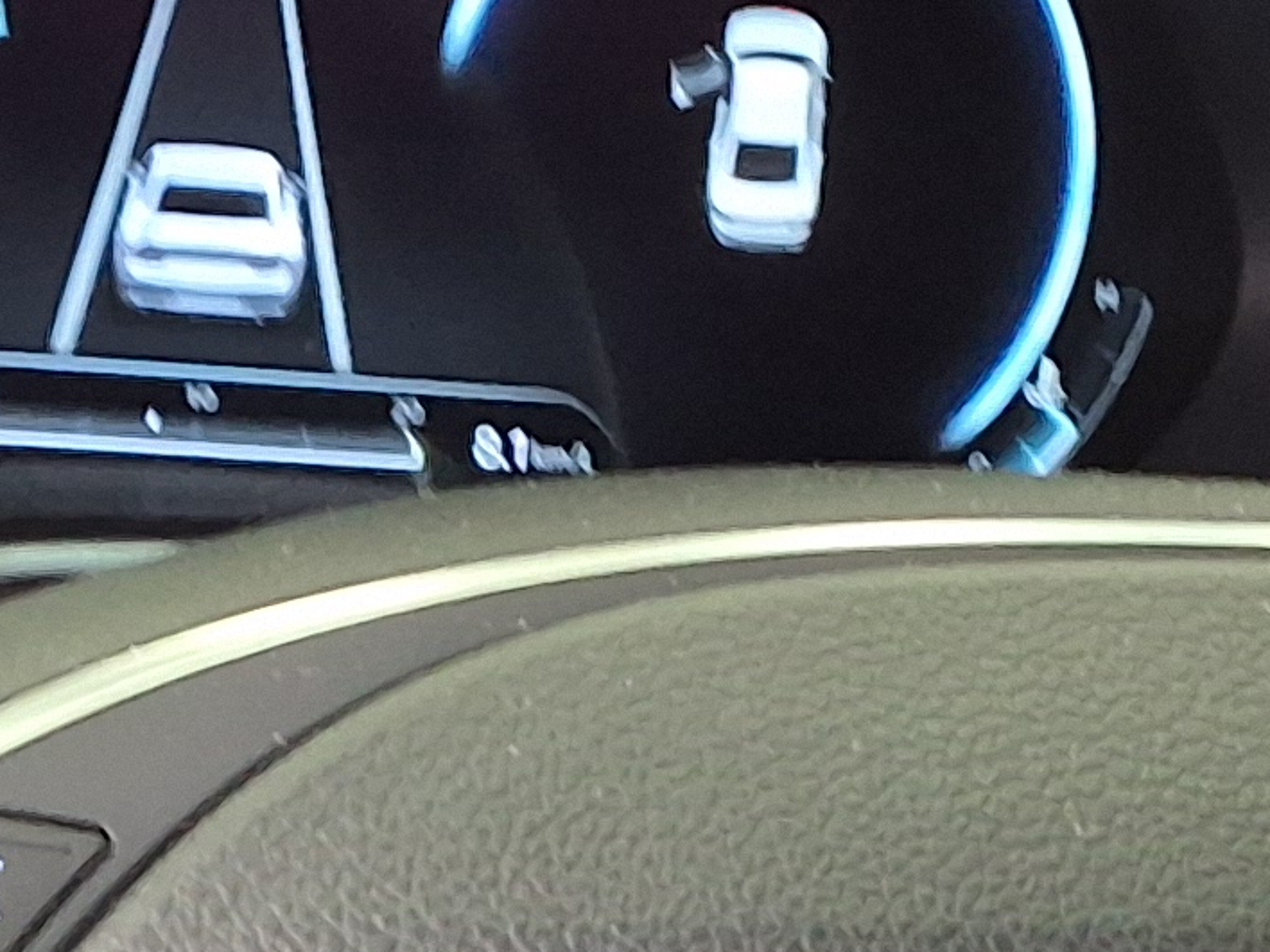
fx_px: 4733
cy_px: 875
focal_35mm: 129
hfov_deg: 15.1
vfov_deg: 11.4
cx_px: 136
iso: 200
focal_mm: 2.91
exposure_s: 1/24
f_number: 1.9
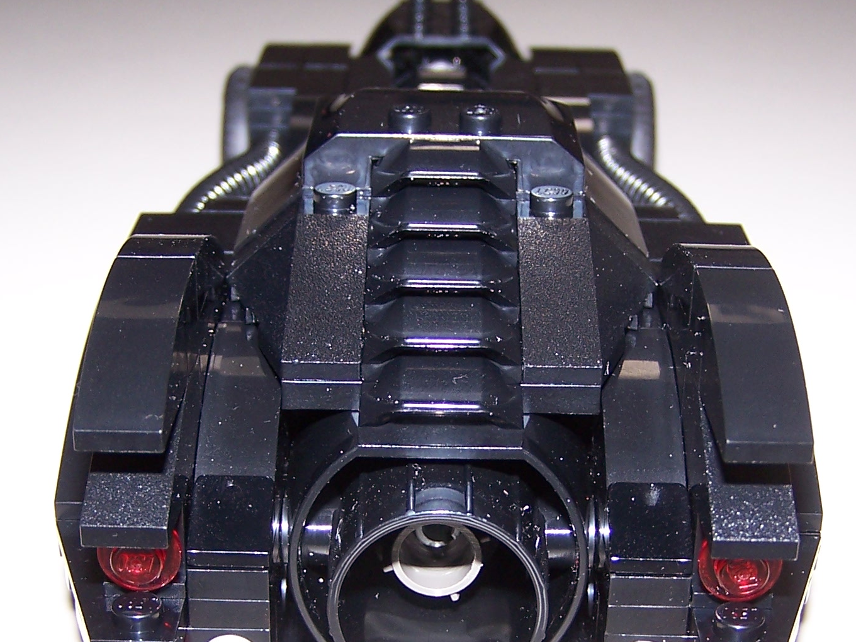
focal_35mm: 72
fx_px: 1780
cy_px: 449
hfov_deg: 27.0
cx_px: 466
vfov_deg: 20.3
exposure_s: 1/60
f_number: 2.8
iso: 80
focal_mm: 6.3
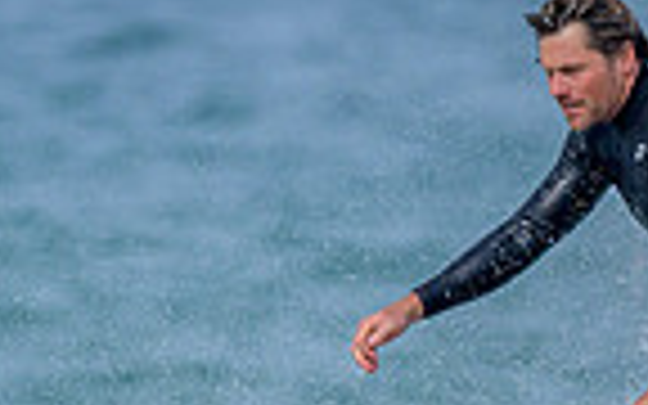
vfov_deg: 0.3
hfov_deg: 0.5
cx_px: 387
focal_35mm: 4525
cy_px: 484
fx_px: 79912
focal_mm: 800
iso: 320
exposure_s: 1/2000
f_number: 6.3
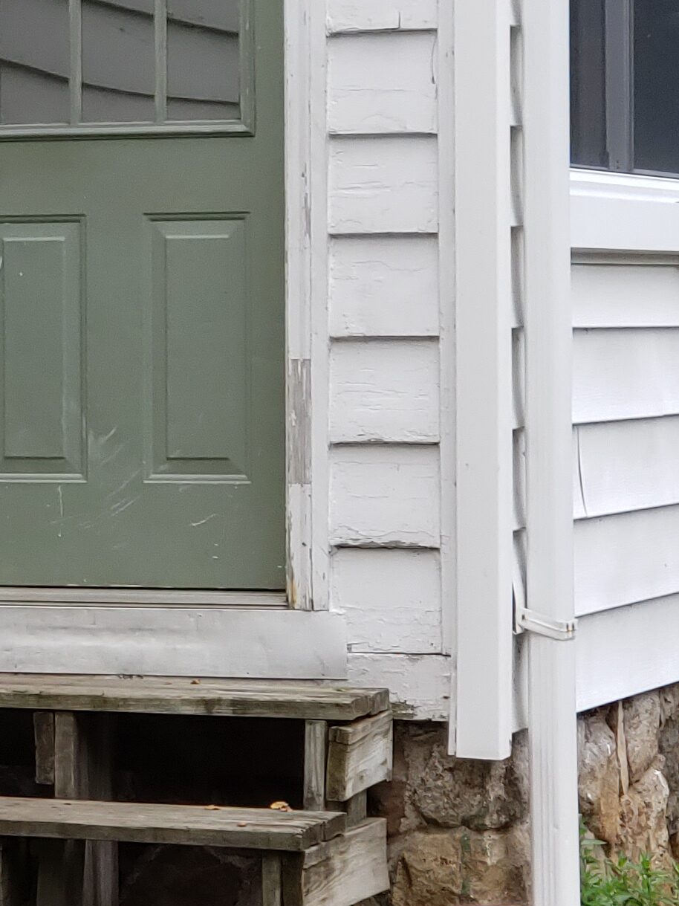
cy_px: 244
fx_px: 4499
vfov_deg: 11.5
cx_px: 6
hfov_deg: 8.6
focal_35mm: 172
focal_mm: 6
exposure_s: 1/100
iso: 50
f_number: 2.4
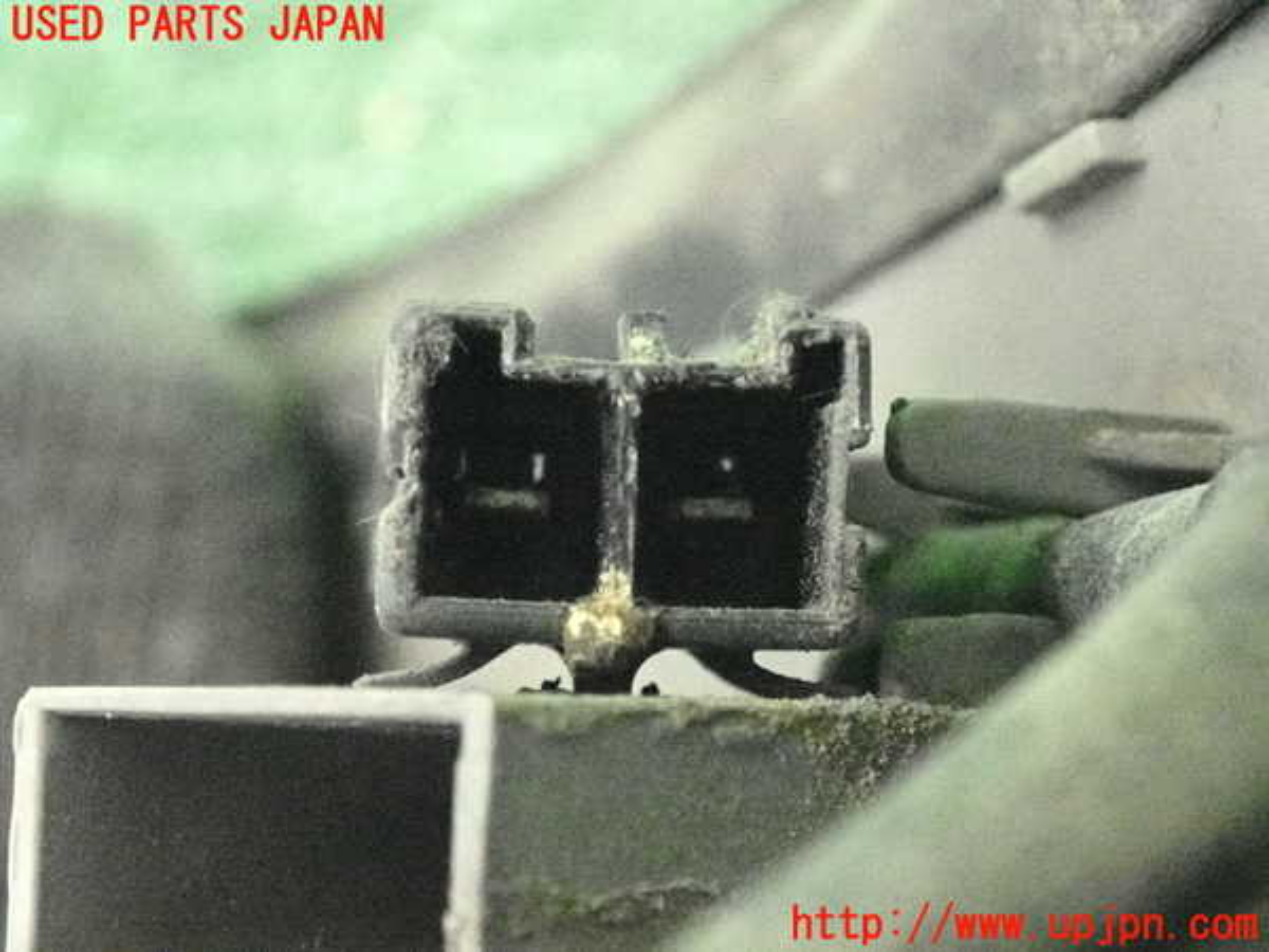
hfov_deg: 19.6
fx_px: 3666
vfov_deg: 14.8
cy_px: 476
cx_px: 634
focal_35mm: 100
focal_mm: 18
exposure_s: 1/125
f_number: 4.9
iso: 12800
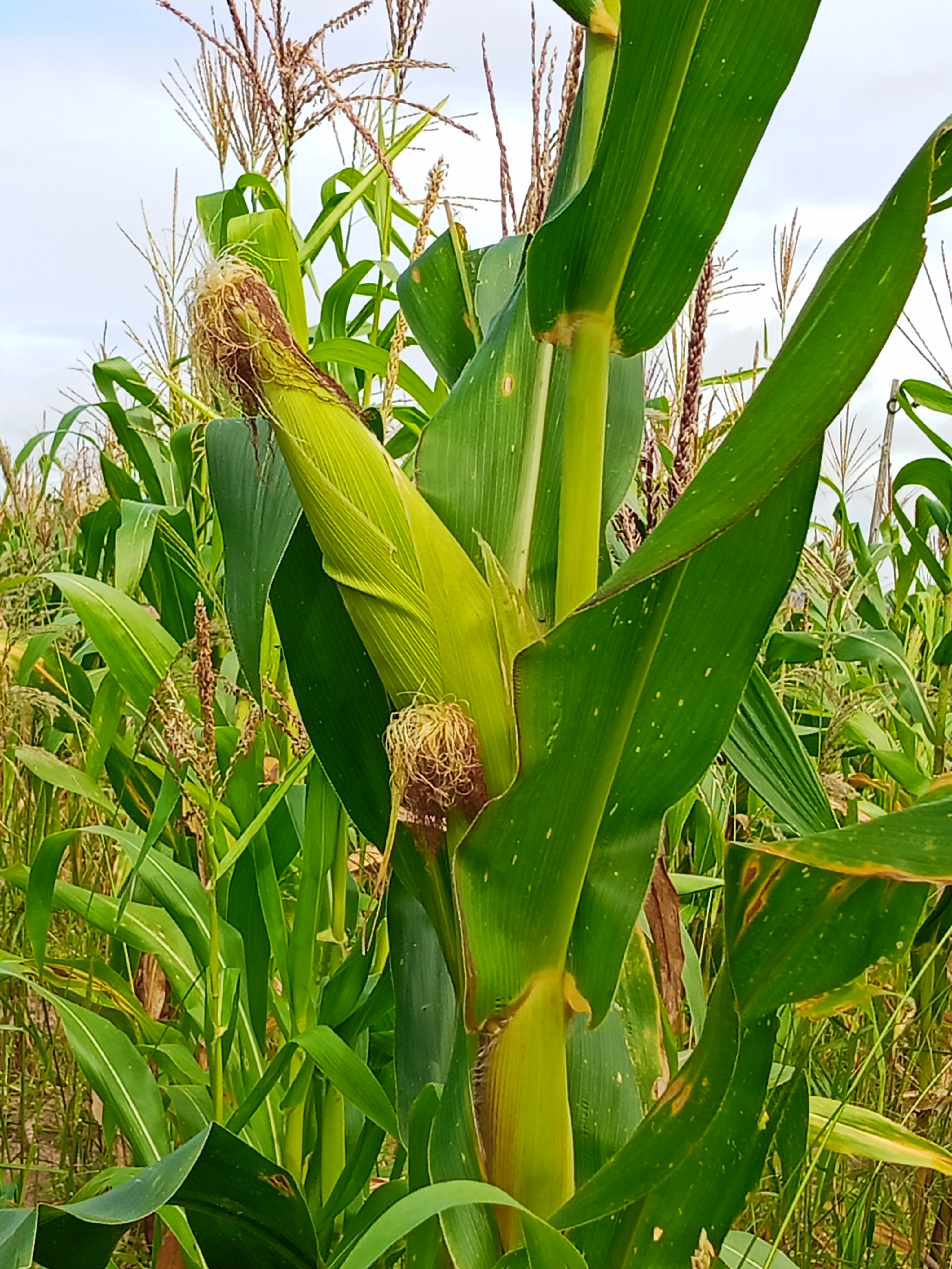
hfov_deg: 19.4
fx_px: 2787
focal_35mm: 76
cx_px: 476
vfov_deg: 25.7
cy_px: 634
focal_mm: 3.98
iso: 50
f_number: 1.8
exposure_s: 1/749
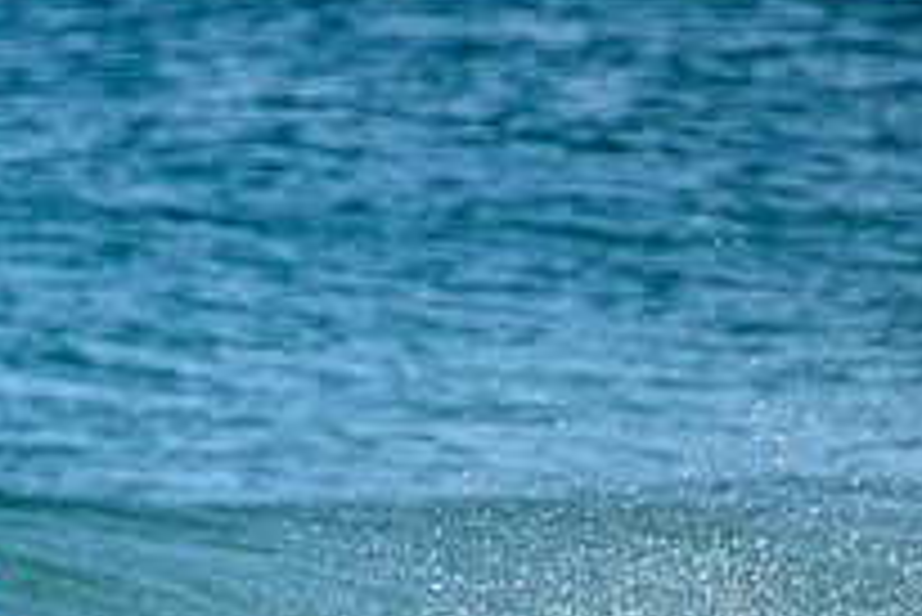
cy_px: 839
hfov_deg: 0.9
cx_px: -175
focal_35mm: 2259
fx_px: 57894
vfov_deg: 0.6
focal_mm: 800
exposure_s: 1/2000
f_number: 11
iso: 2200
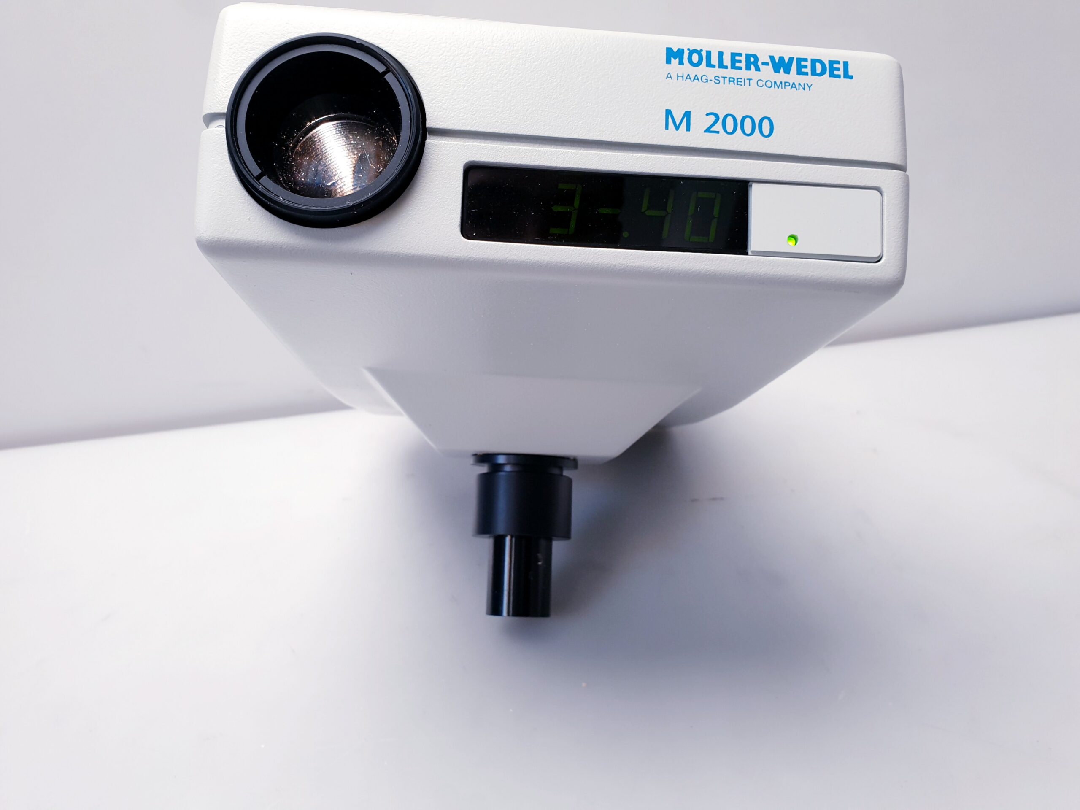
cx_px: 540
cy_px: 405
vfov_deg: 53.1
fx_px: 811
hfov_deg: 67.3
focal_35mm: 26
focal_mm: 4.3
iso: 64
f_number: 2.4
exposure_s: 1/50
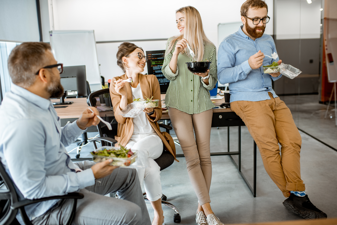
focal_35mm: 35
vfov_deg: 37.9
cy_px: 112
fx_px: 328
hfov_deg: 54.4
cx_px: 168
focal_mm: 35
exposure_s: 1/200
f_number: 2.2
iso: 400
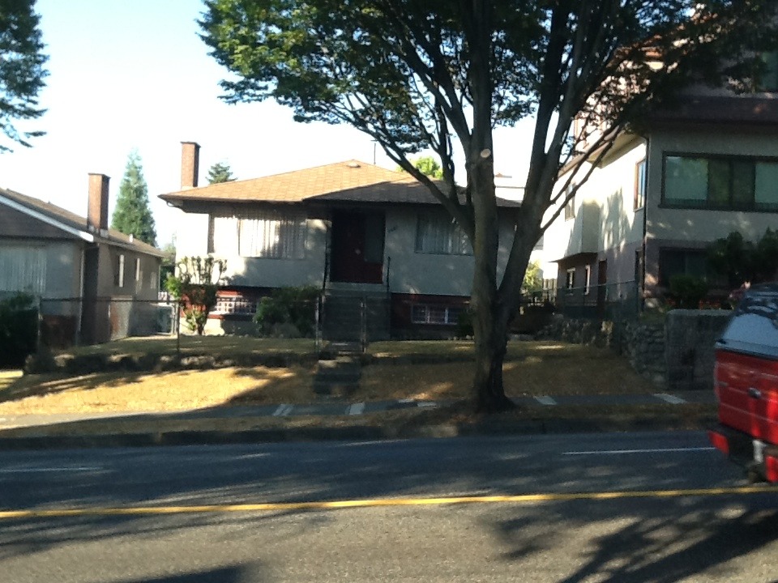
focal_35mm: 44
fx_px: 989
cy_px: 292
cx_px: 389
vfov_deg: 32.9
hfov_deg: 42.9
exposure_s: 1/273
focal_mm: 2.03
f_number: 2.4
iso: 40
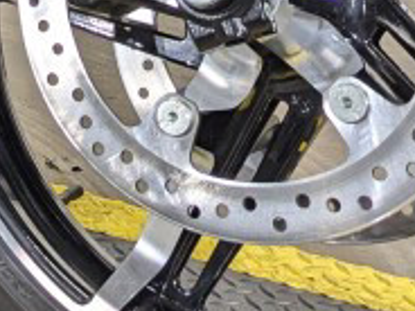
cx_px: -337
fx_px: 1666
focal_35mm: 139
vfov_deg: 9.6
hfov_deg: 12.9
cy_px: -390
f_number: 1.85
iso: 45
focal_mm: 6.81
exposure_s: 1/30
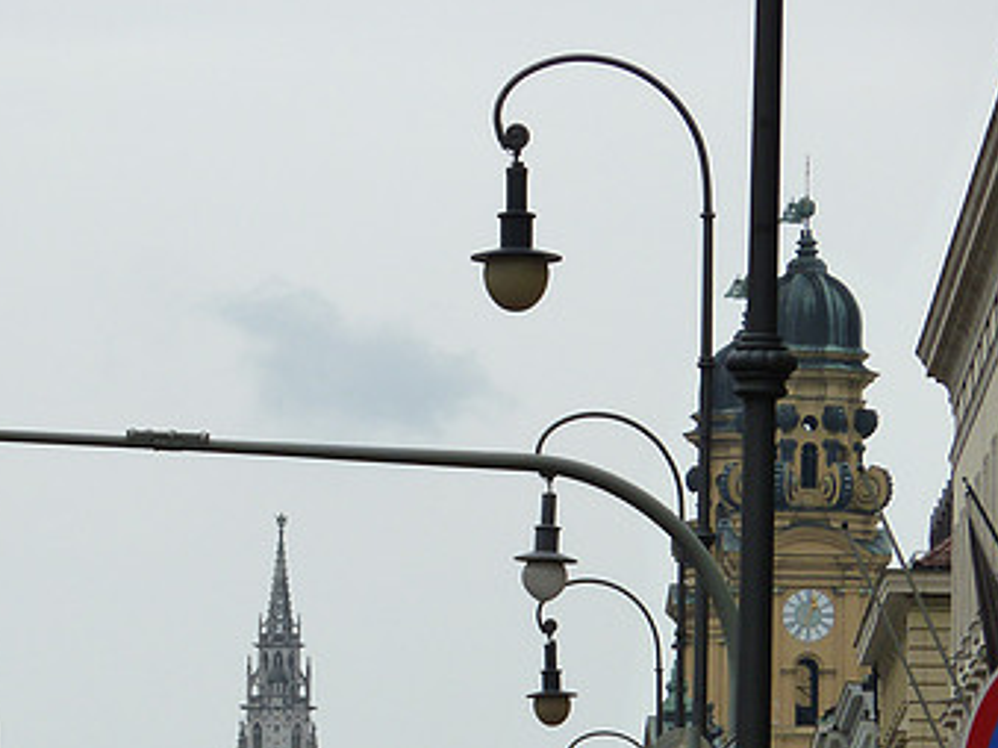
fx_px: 11096
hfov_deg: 5.1
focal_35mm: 385
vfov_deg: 3.9
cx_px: 383
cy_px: 585
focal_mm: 37
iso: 125
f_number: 4.6
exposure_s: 1/500
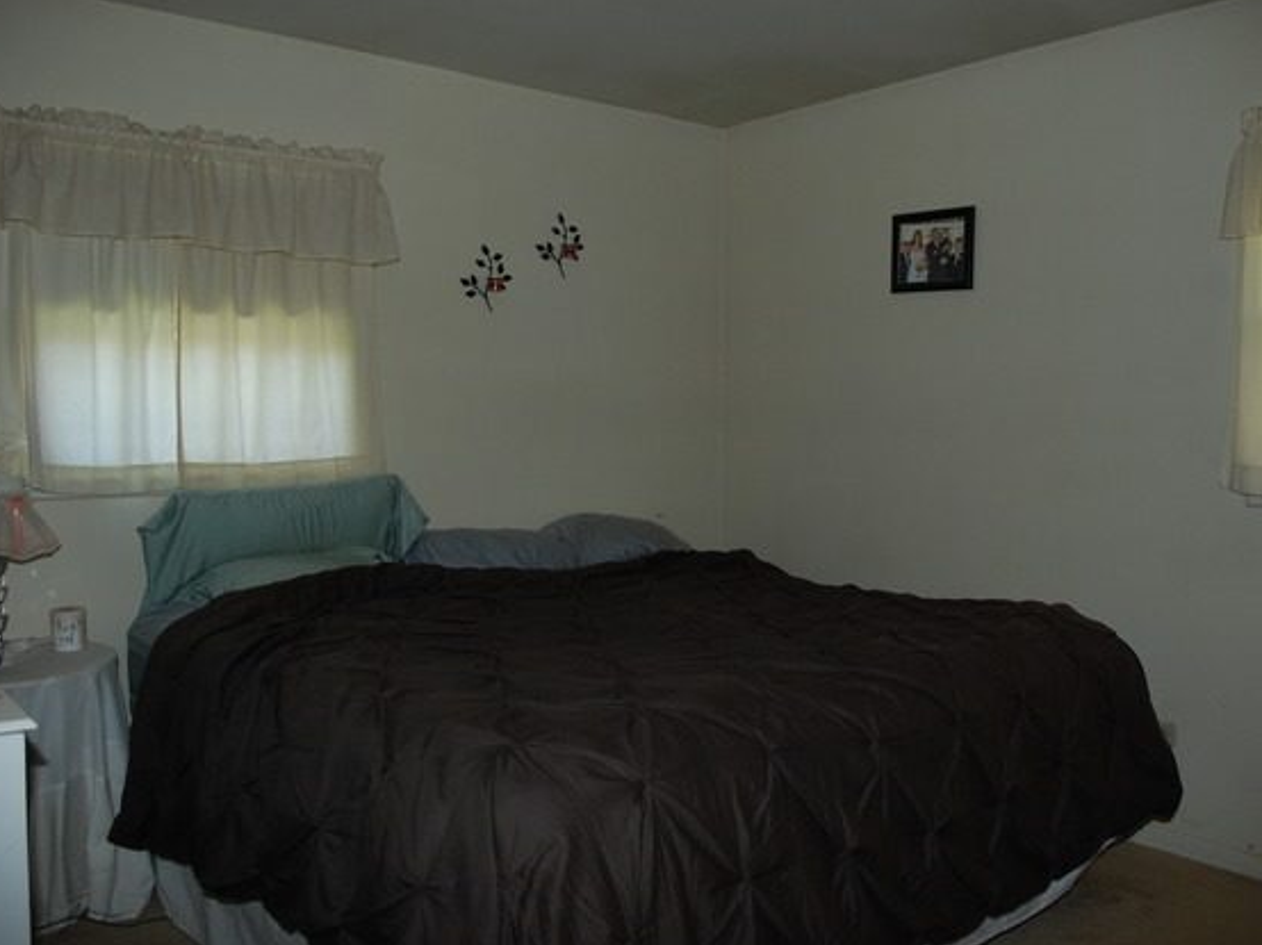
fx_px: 1093
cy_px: 465
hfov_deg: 60.0
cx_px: 661
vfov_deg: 46.8
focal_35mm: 30
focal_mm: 18
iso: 400
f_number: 4
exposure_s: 1/60
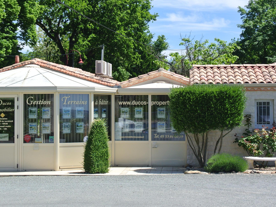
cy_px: 100
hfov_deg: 26.7
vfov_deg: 20.2
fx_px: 582
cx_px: 138
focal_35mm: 73
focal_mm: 17.6
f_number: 4.5
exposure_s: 1/640
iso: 100
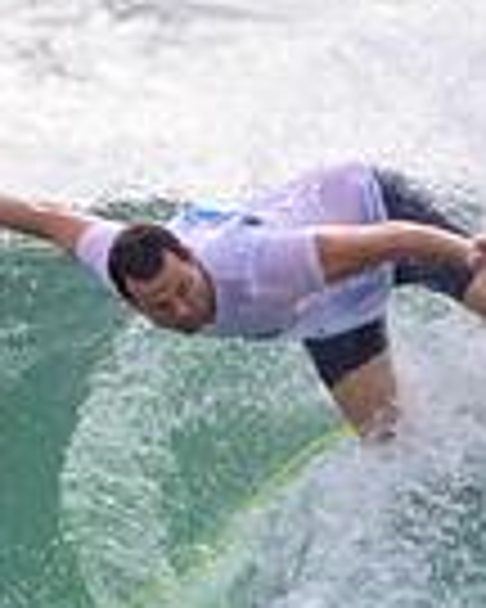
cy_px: 589
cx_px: 454
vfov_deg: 0.5
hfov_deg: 0.4
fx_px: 75676
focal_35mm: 4209
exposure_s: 1/2000
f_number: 11
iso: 1400
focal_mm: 800
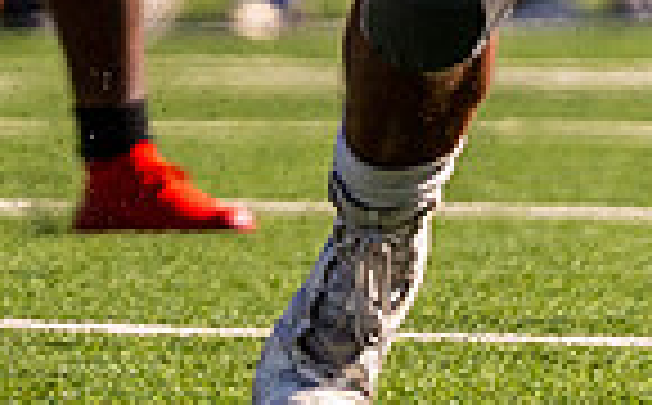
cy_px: -732
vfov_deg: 0.7
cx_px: 189
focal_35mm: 1854
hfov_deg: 1.1
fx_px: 32880
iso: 400
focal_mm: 200
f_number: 2.8
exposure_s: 1/3200
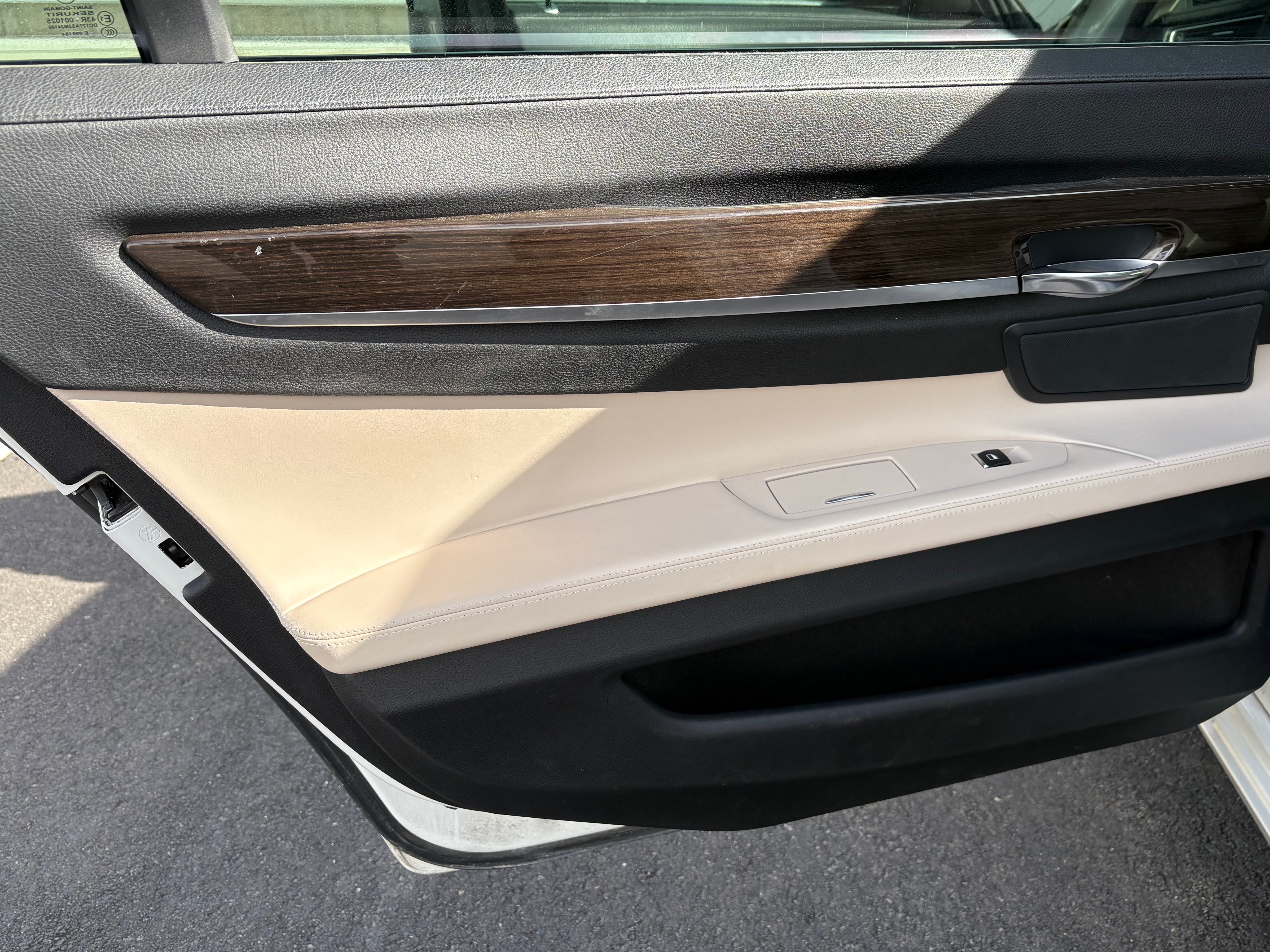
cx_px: 681
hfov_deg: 58.3
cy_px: 436
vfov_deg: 45.4
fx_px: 1137
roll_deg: +0.9
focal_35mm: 31
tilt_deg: -26.2
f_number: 1.6
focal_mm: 5.96
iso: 64
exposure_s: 1/756
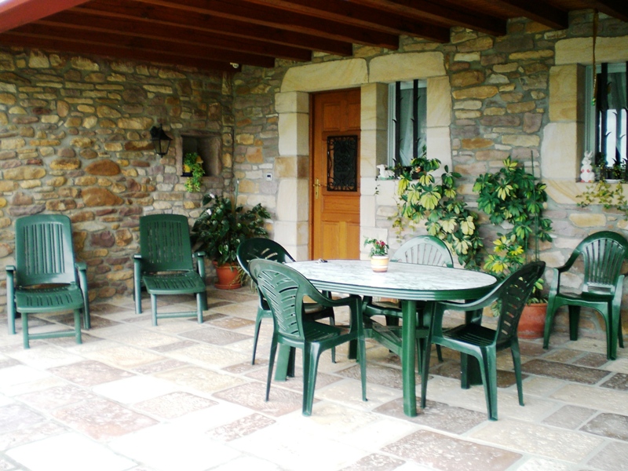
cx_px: 314
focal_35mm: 38
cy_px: 236
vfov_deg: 37.7
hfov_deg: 49.0
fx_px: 689
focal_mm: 6.3
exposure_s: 1/125
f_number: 3.1
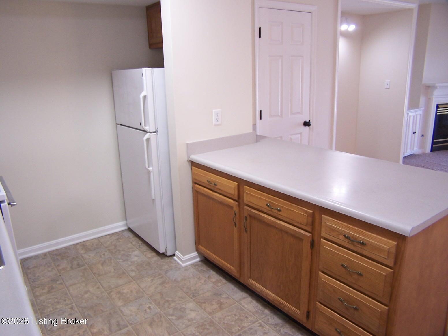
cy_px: 168
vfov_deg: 37.7
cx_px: 224
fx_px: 492
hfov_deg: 49.0
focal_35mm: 38
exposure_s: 1/10
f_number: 2.8
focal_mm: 6.3
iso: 80
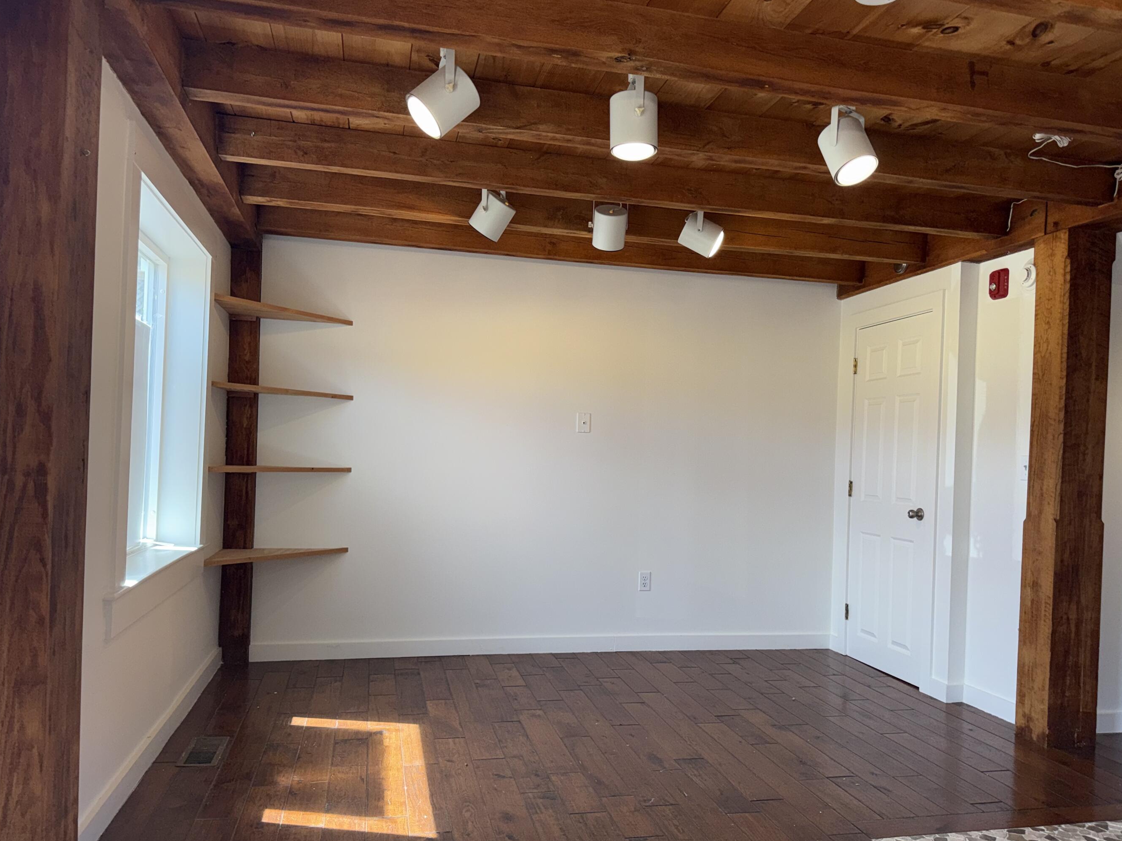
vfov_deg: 51.3
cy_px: 452
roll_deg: -1.5
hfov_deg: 65.3
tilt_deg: +0.4
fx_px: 875
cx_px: 585
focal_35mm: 27
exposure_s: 1/234
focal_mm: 6.76
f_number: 1.78
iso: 50
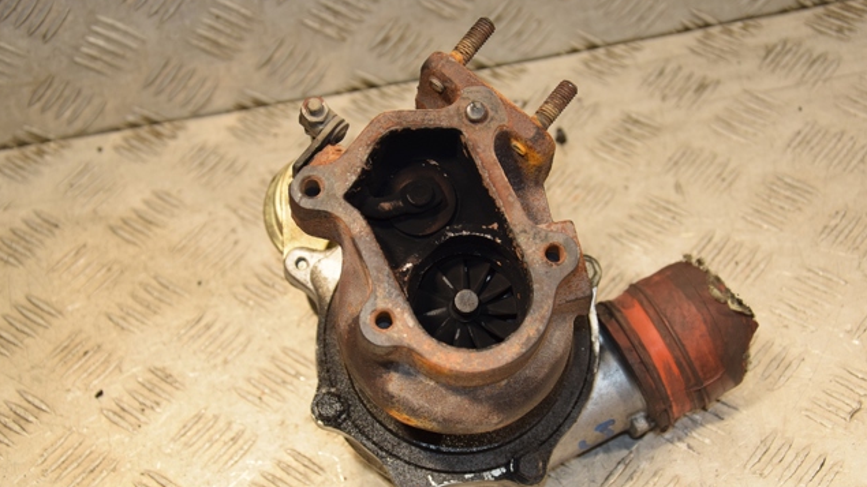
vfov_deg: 15.9
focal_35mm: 76
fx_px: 1747
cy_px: 270
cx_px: 433
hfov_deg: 27.9
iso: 800
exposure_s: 1/200
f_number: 5.6
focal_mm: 48
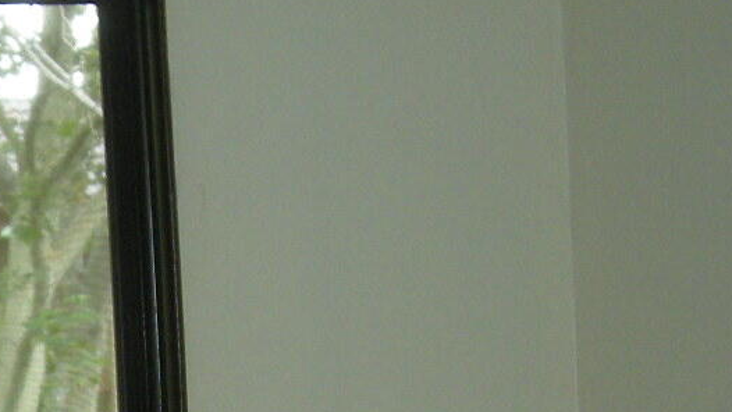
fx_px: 3048
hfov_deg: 13.2
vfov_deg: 7.4
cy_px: 818
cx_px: -221
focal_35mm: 157
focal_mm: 7.9
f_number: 2.8
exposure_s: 1/30
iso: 195
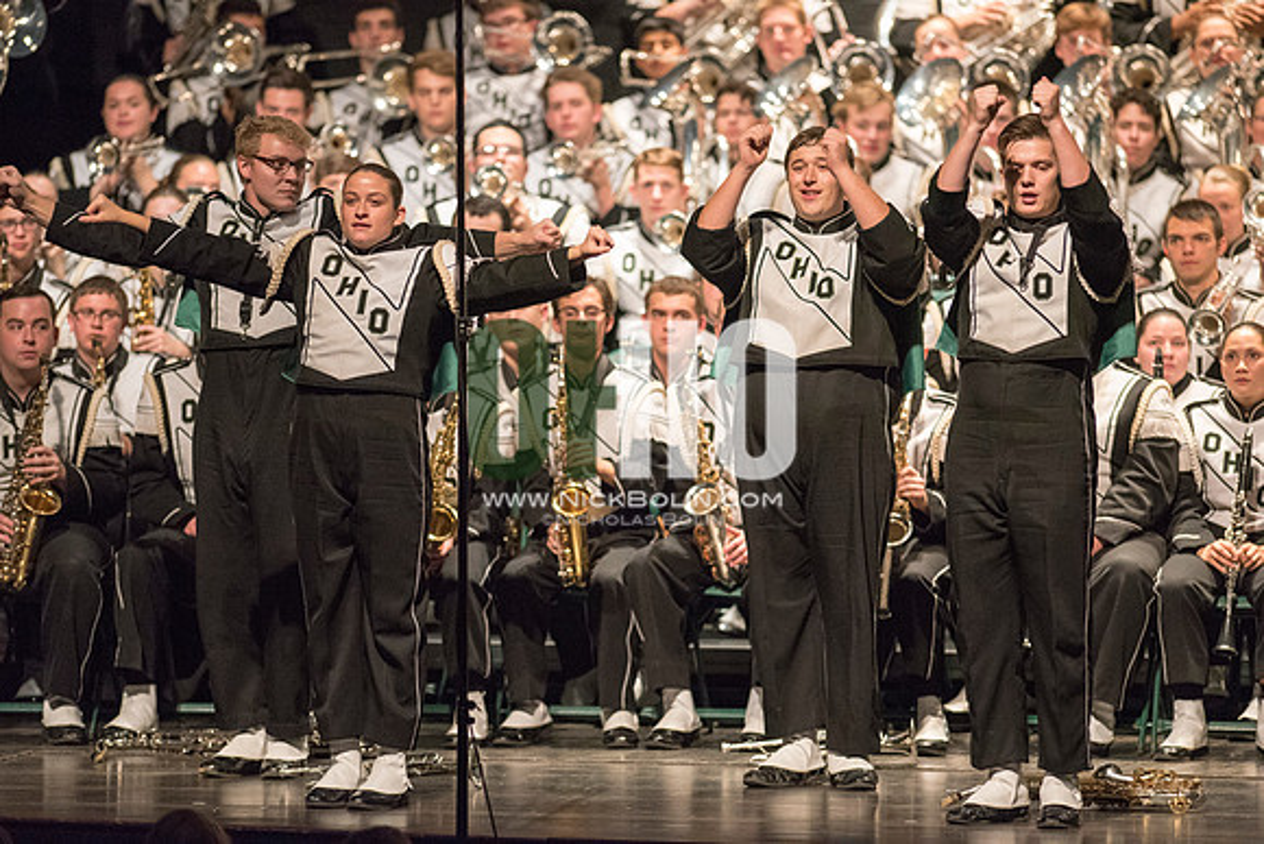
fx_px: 10535
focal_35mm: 300
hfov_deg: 6.9
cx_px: 632
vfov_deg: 4.6
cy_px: 422
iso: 4000
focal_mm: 300
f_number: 2.8
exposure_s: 1/500
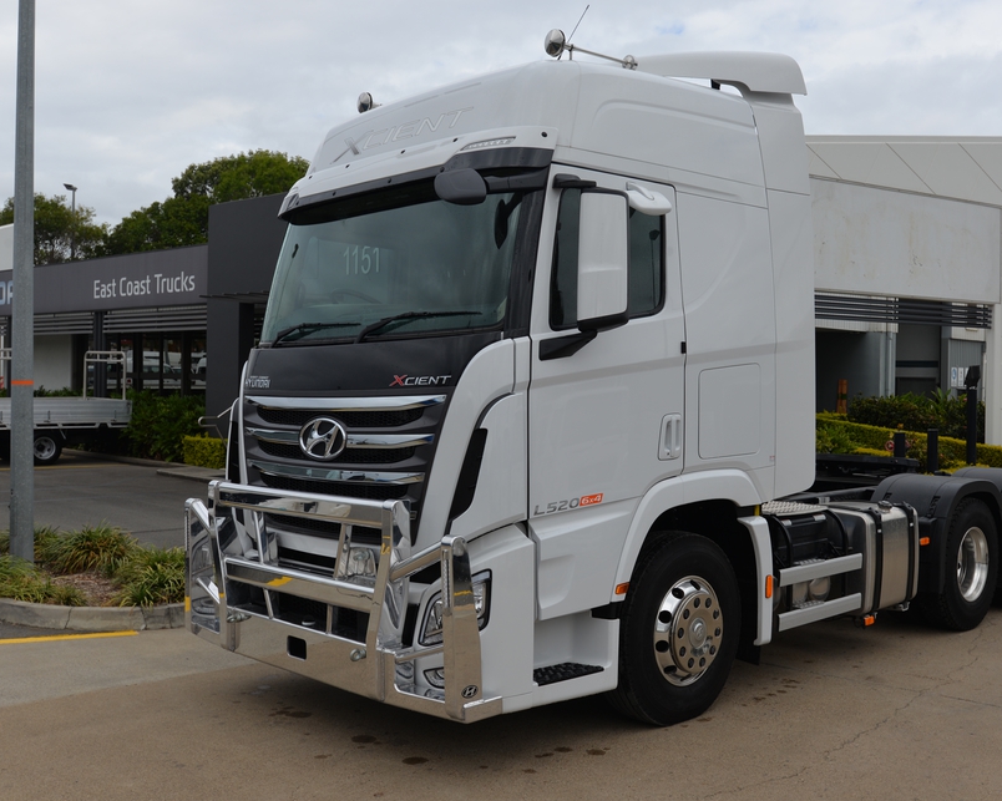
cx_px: 609
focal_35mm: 36
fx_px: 1067
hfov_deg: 49.9
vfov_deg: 41.1
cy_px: 395
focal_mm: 30
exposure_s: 1/250
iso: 100
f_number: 8
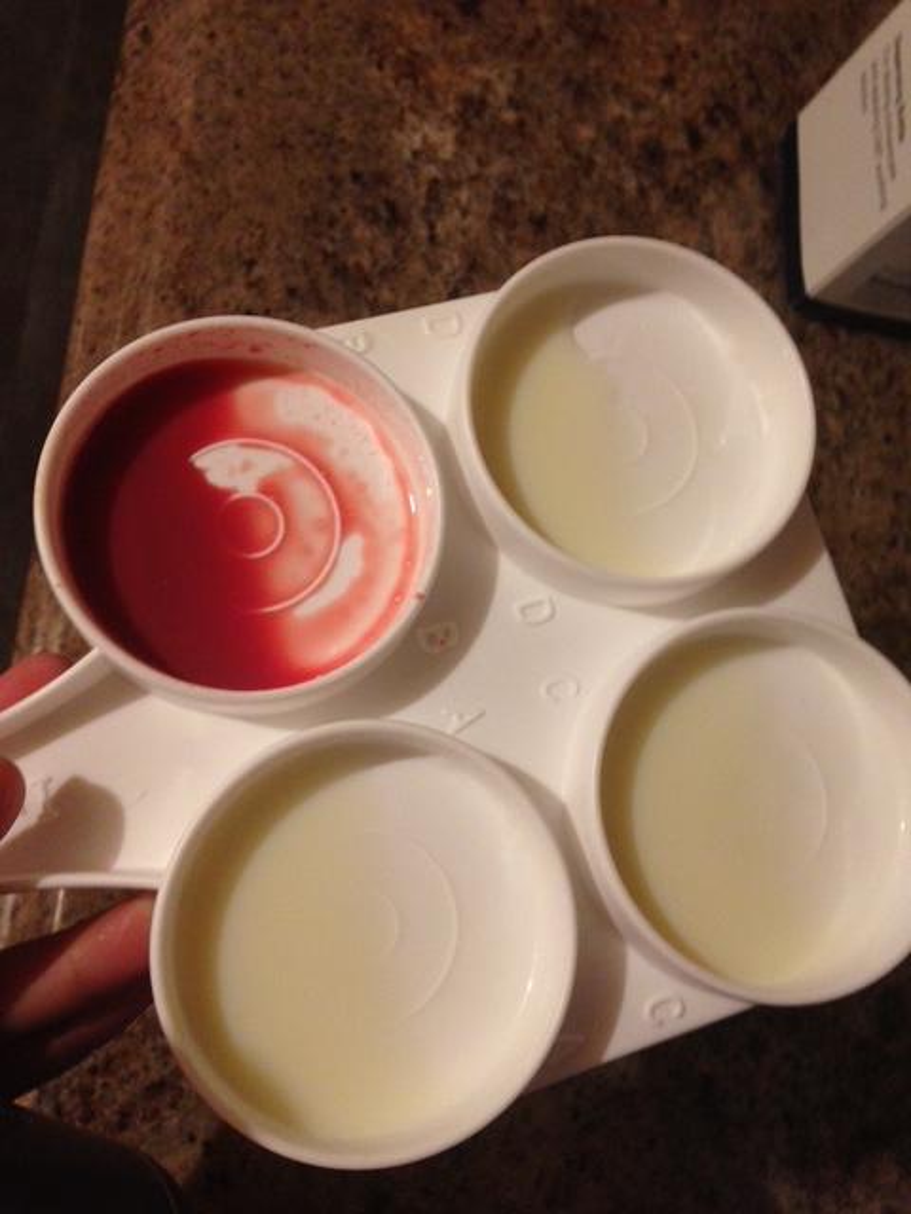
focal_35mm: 33
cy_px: 607
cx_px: 456
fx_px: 1158
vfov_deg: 55.4
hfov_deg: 42.9
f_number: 2.4
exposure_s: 1/20
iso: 200
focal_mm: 4.12
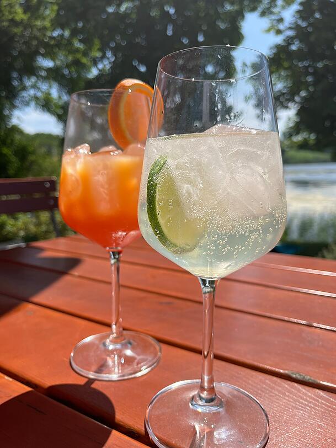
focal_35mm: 26
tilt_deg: -9.9
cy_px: 224
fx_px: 336
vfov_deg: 67.3
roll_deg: +1.2
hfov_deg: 53.1
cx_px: 168
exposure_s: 1/4854
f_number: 1.6
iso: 50
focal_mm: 5.1
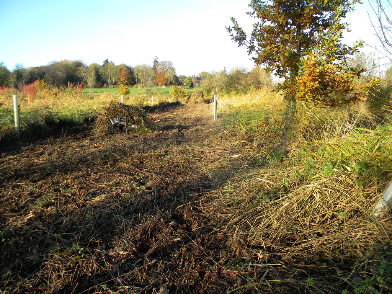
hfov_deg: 63.4
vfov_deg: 49.7
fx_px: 317
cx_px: 196
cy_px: 147
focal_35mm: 28
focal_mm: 5
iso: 80
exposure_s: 1/252
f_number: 3.5
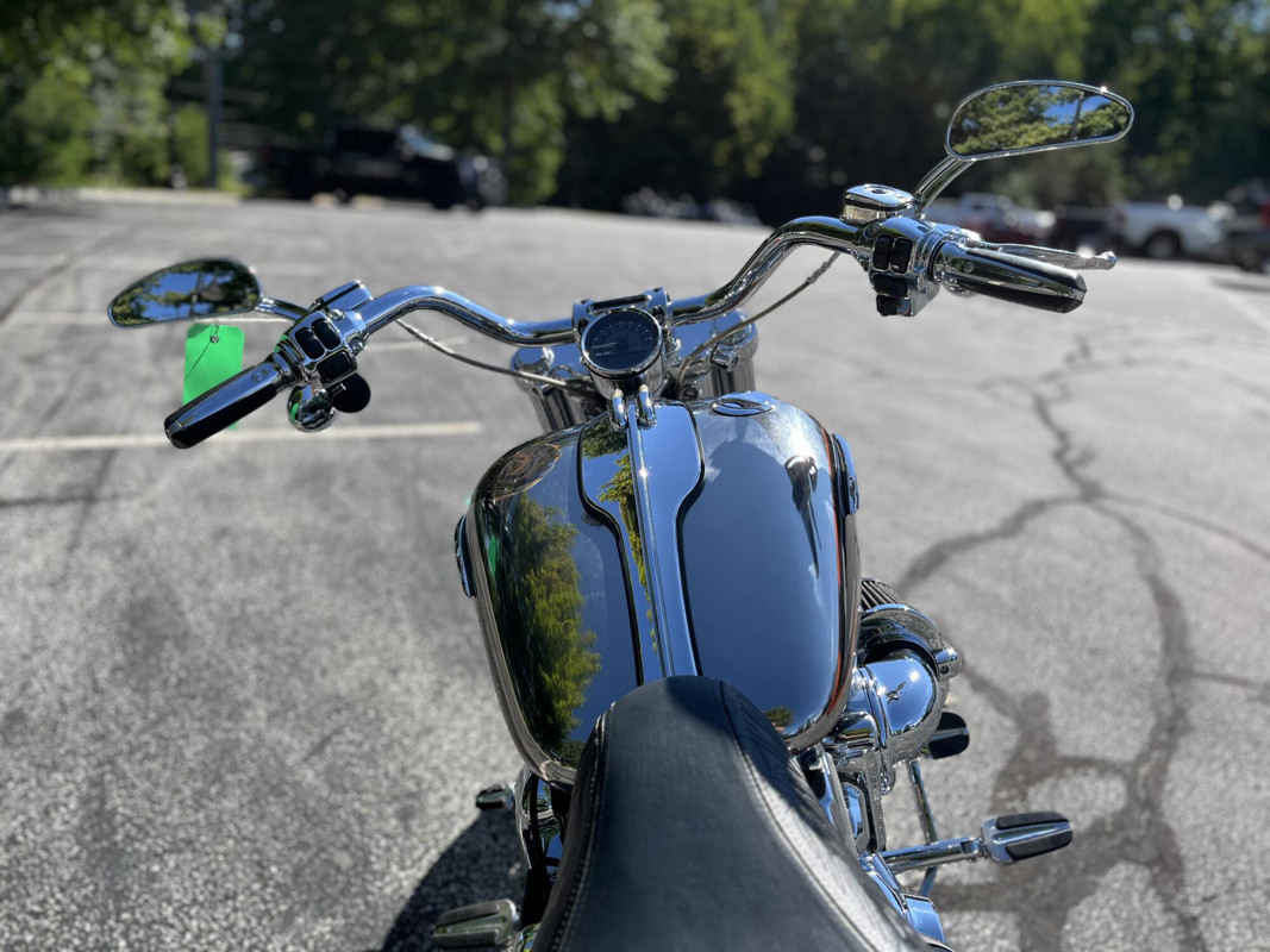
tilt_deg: -15.8
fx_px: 954
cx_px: 635
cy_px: 476
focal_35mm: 26
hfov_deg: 67.3
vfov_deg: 53.1
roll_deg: -6.4
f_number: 1.6
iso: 50
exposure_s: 1/2571
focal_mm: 5.1
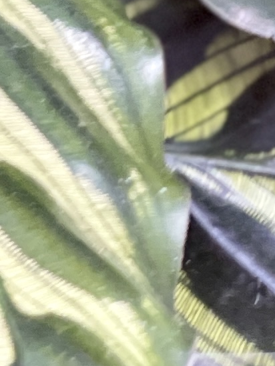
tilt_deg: -52.0
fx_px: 4976
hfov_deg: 3.1
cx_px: -294
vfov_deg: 4.1
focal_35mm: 470
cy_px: -678
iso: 160
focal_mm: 7.5
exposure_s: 1/40
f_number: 2.2
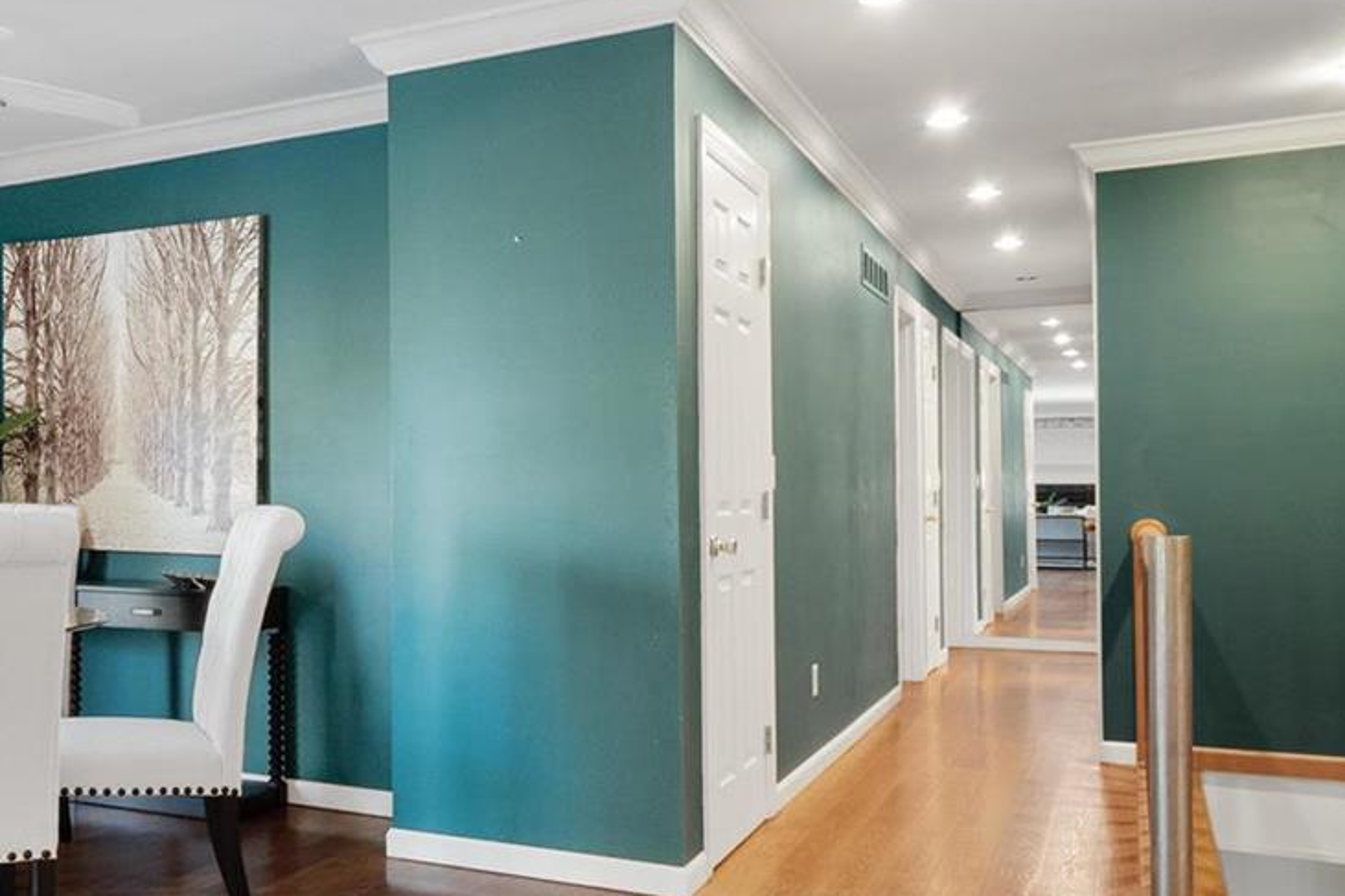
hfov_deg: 49.5
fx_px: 1307
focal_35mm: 35
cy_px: 543
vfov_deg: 37.7
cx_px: 177
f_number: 6.3
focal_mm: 8
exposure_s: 1/1.25
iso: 400
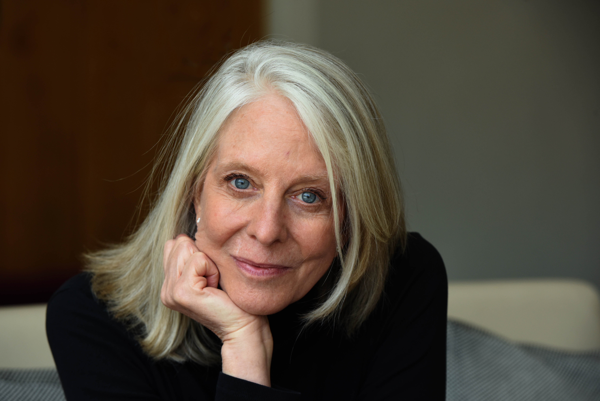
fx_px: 2417
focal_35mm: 145
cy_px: 200
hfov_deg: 14.1
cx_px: 300
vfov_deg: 9.5
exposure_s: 1/200
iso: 1000
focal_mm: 145
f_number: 6.3
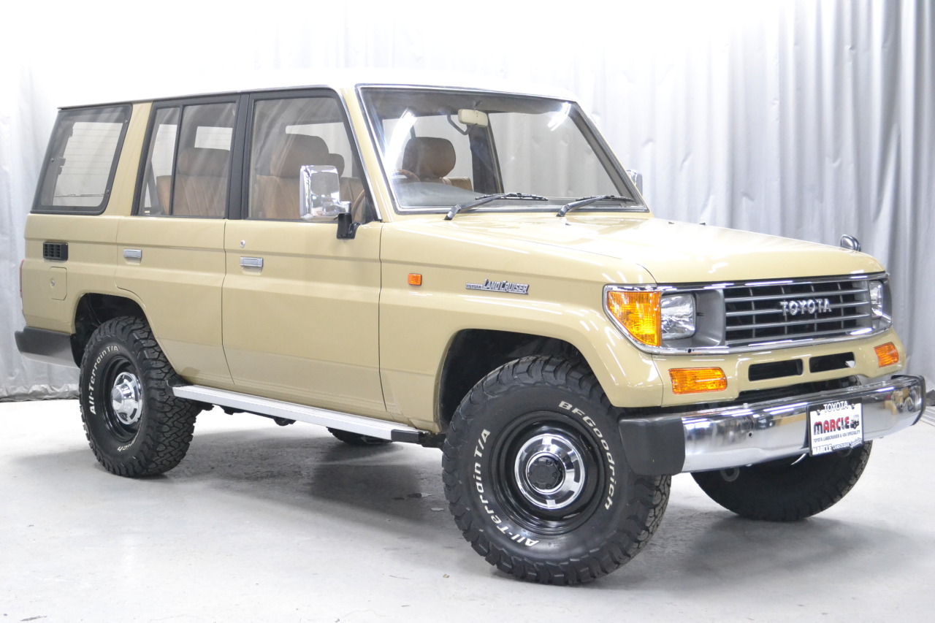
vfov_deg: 25.7
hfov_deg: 37.9
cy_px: 312
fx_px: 1363
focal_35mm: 52
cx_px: 468
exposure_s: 1/30
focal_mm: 35
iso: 3200
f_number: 5
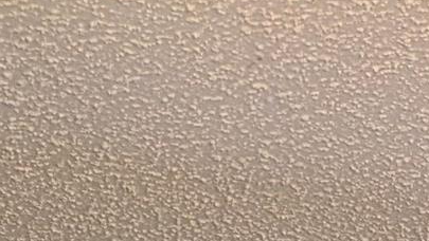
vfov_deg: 5.0
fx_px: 2253
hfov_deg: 10.7
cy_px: 1212
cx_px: 484
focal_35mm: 198
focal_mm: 6.9
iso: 22
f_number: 1.68
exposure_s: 1/120
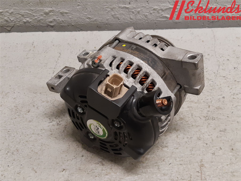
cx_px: 120
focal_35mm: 26
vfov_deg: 53.1
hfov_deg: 67.3
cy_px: 90
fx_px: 181
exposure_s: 1/50
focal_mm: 3.93
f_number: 1.7
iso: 200
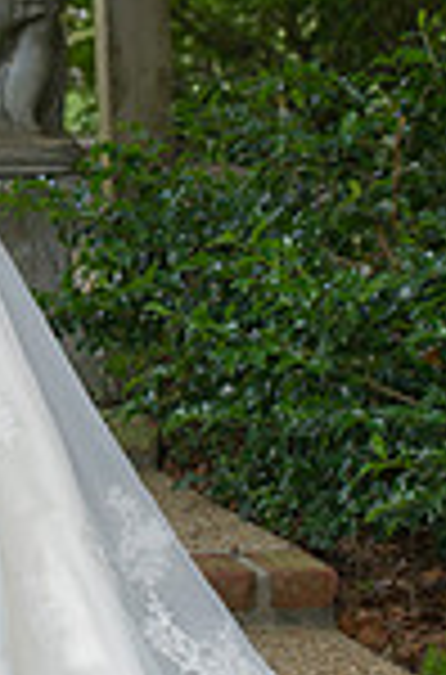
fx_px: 5745
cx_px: -214
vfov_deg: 6.7
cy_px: 144
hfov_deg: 4.4
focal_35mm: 307
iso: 500
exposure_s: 1/200
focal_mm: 102
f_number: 5
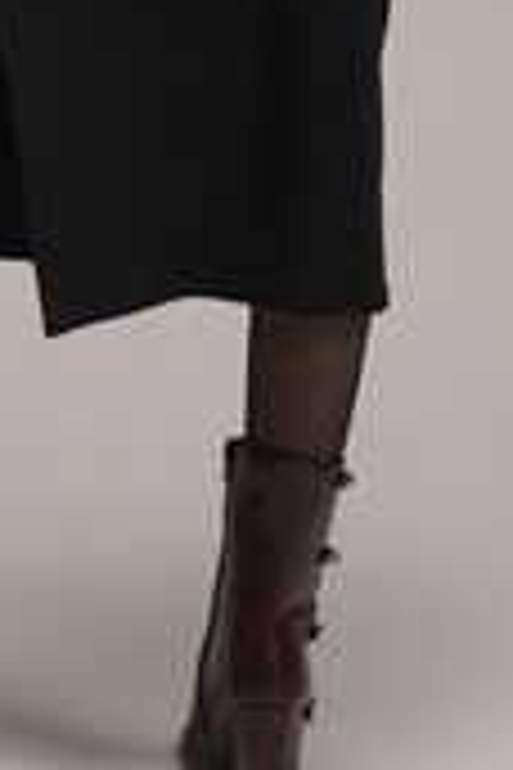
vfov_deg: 13.2
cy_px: -317
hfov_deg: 9.3
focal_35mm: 148
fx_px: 3168
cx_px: 198
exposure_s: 1/160
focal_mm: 48.4
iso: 640
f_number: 4.5
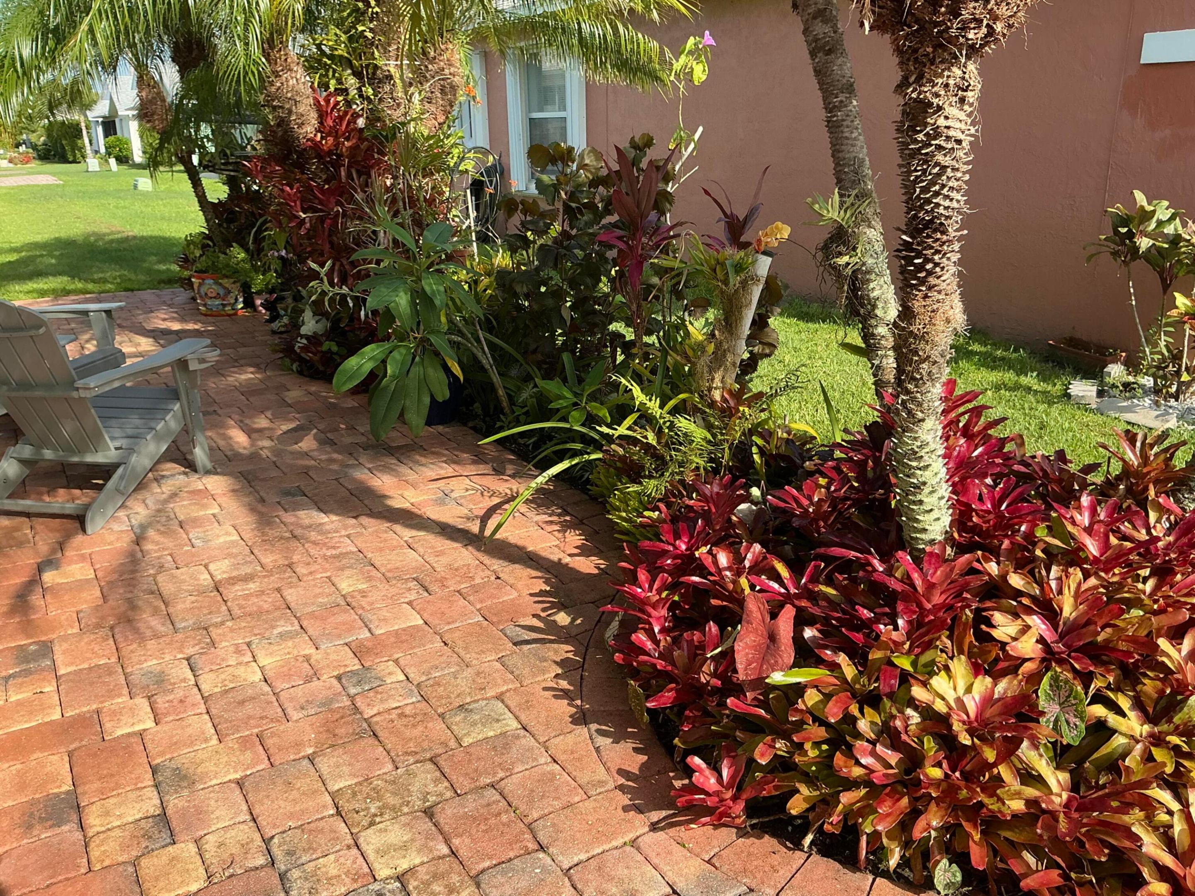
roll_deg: +2.3
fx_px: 967
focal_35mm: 28
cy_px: 448
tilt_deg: -18.4
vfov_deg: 49.7
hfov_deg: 63.4
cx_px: 598
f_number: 1.8
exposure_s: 1/728
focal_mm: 3
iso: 25
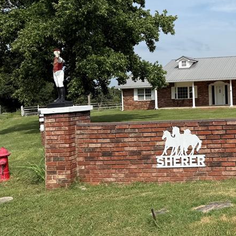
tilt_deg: +3.4
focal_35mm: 49
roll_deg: +2.0
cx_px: 243
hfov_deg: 31.7
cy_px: 69
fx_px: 378
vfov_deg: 34.2
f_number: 1.78
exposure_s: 1/5714
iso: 80
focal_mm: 6.76
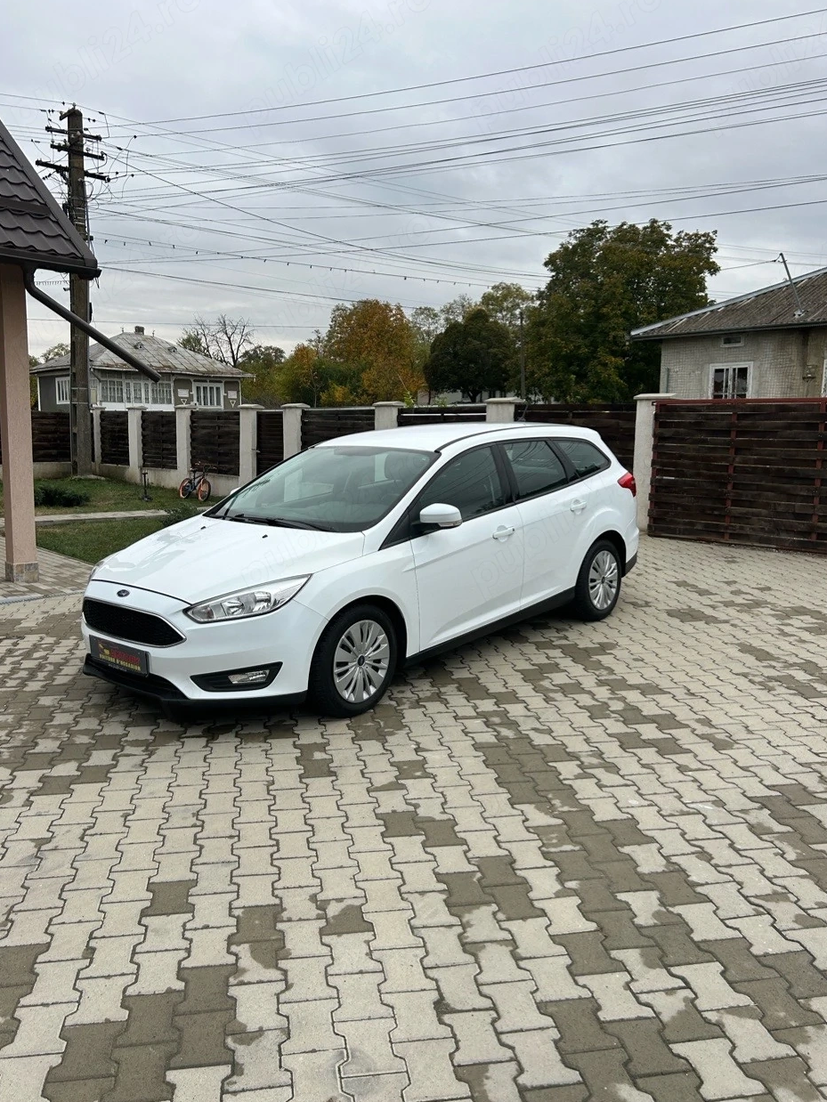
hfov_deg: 49.7
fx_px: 892
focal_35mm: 28
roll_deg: -2.1
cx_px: 394
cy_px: 554
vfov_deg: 63.4
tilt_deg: -7.6
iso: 40
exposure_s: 1/279
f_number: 1.5
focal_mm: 5.7
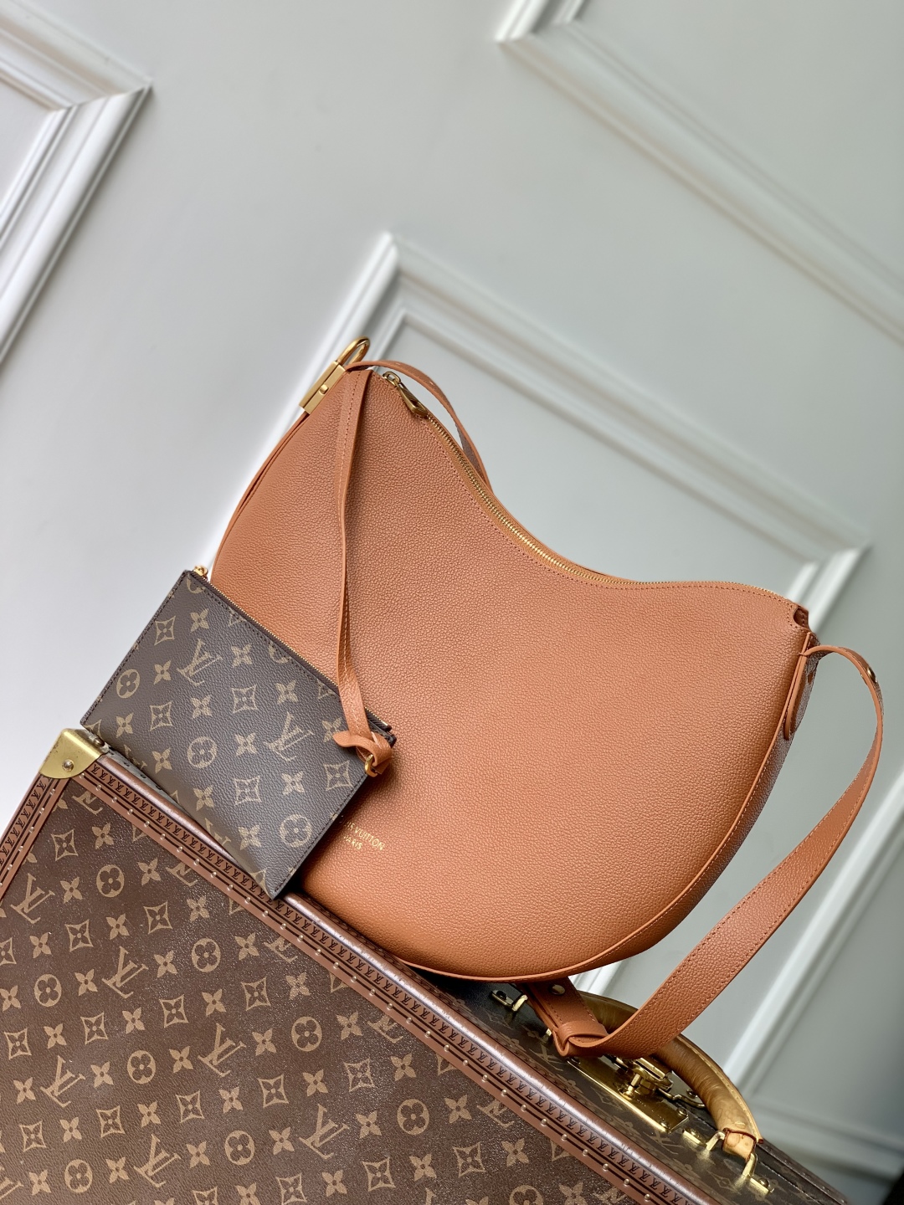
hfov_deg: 28.0
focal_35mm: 52
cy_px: 602
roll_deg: -30.6
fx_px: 1811
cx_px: 452
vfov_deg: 36.8
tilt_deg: -4.8
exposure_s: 1/122
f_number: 2.4
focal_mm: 6
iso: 16
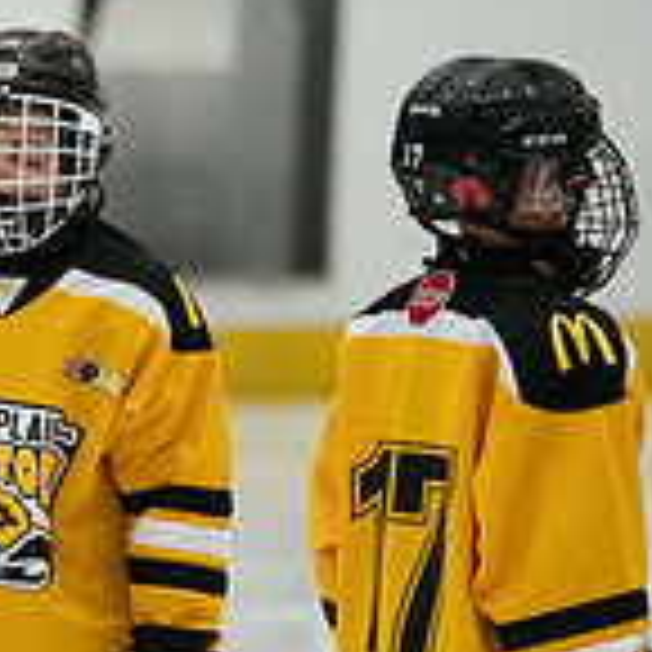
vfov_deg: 2.2
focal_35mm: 793
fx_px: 16899
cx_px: -360
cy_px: 339
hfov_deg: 2.2
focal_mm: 234
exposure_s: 1/2000
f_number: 3.2
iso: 2500
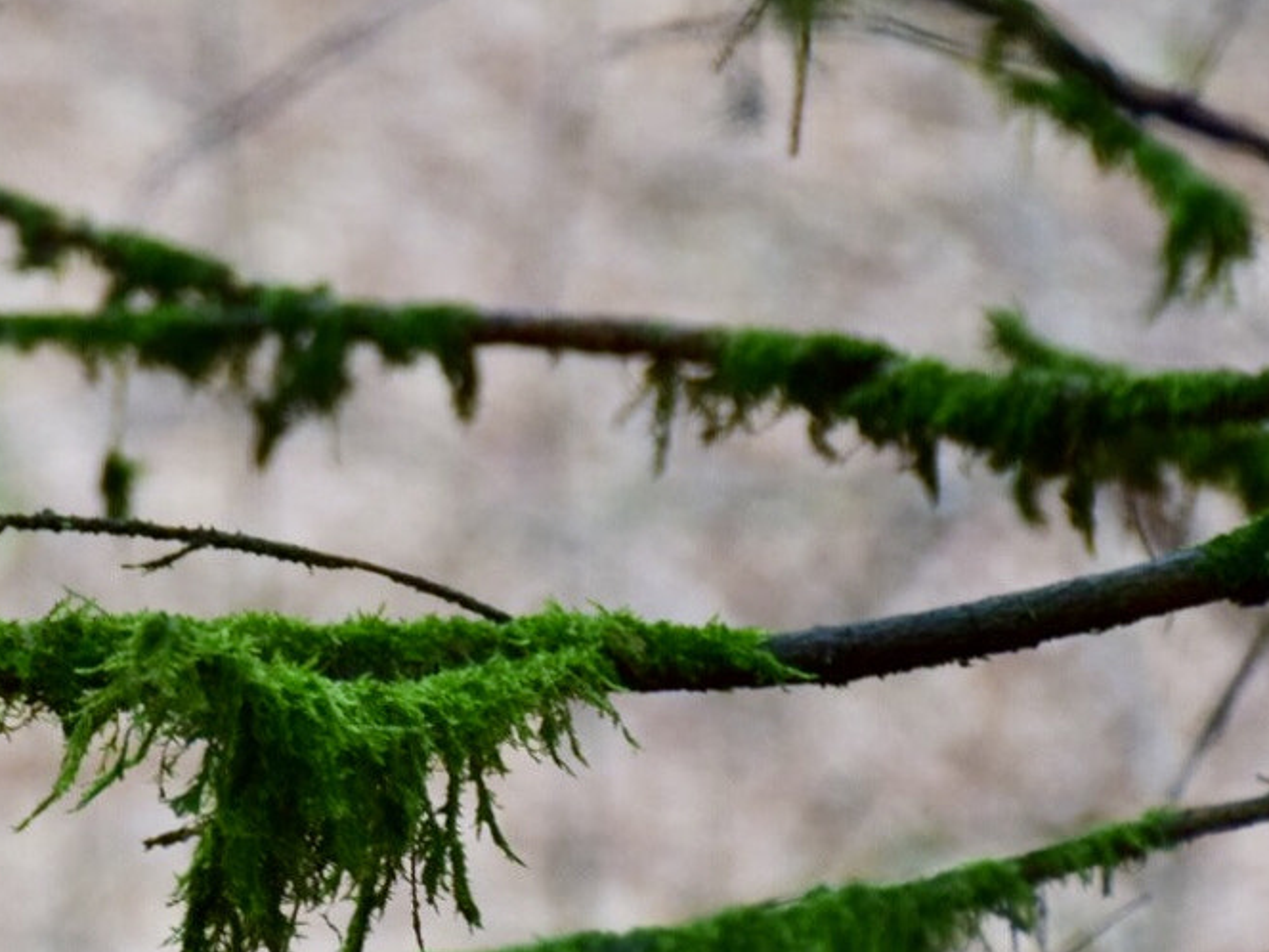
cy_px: 678
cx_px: 96
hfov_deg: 6.3
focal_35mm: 313
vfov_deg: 4.7
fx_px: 11474
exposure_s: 1/60
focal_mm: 90
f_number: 5.3
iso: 400
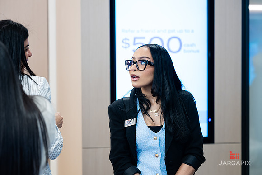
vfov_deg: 13.0
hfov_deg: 19.4
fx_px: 767
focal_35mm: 105
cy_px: 86
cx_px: 134
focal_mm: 100
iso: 800
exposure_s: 1/200
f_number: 3.2
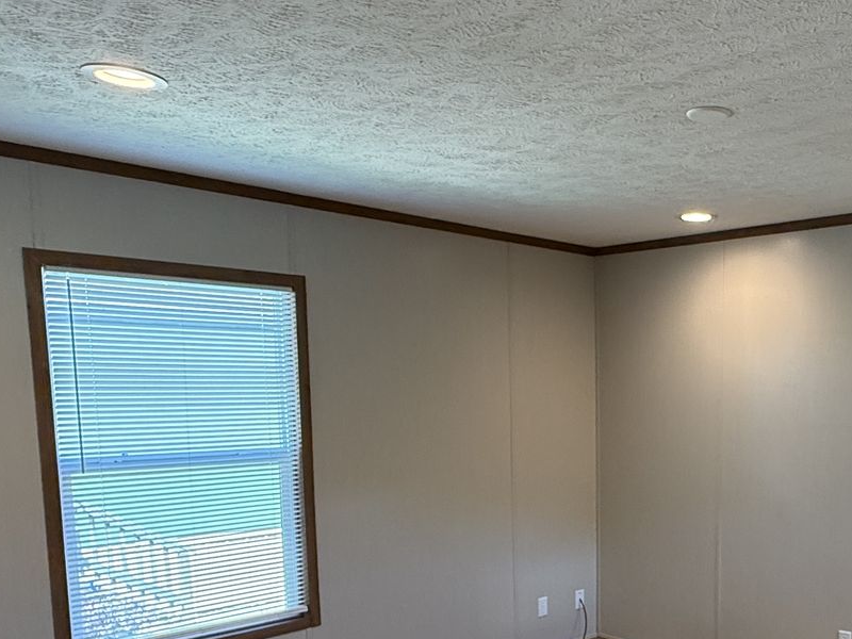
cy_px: 492
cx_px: 698
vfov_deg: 39.4
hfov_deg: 49.2
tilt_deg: -7.1
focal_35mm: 35
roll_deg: -1.5
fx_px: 861
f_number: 2.2
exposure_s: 1/120
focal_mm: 2.22
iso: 200
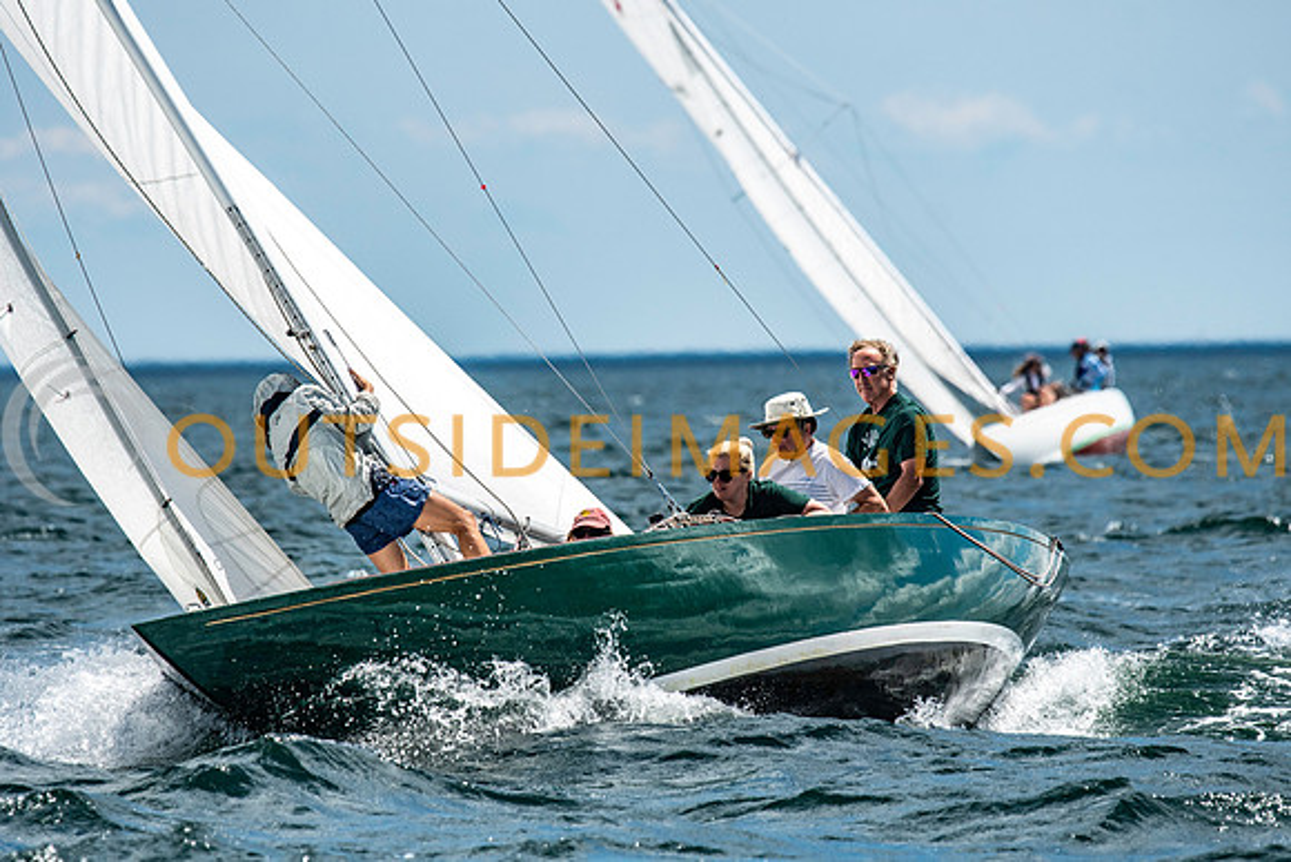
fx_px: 16141
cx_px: 646
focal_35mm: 450
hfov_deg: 4.6
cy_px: 431
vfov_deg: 3.1
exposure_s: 1/4000
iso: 320
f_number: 5.6
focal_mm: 300
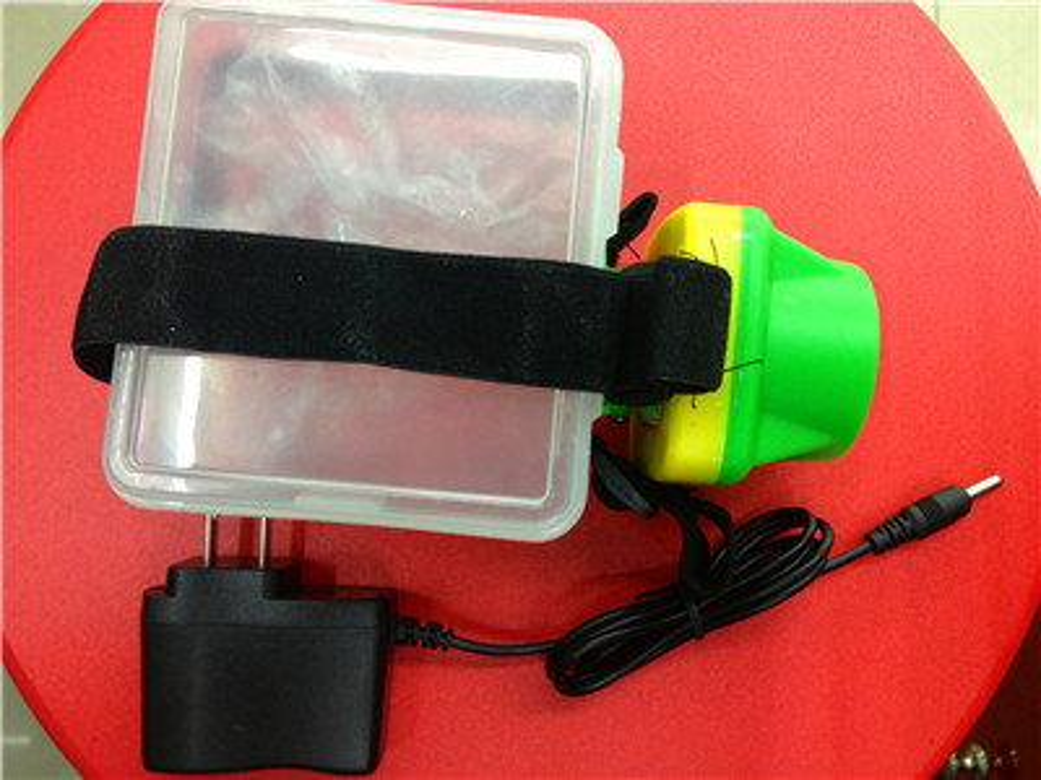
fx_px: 1053
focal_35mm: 35
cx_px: 520
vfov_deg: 40.7
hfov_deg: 52.6
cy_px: 390
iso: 125
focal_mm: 4.28
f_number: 2.4
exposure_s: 1/20
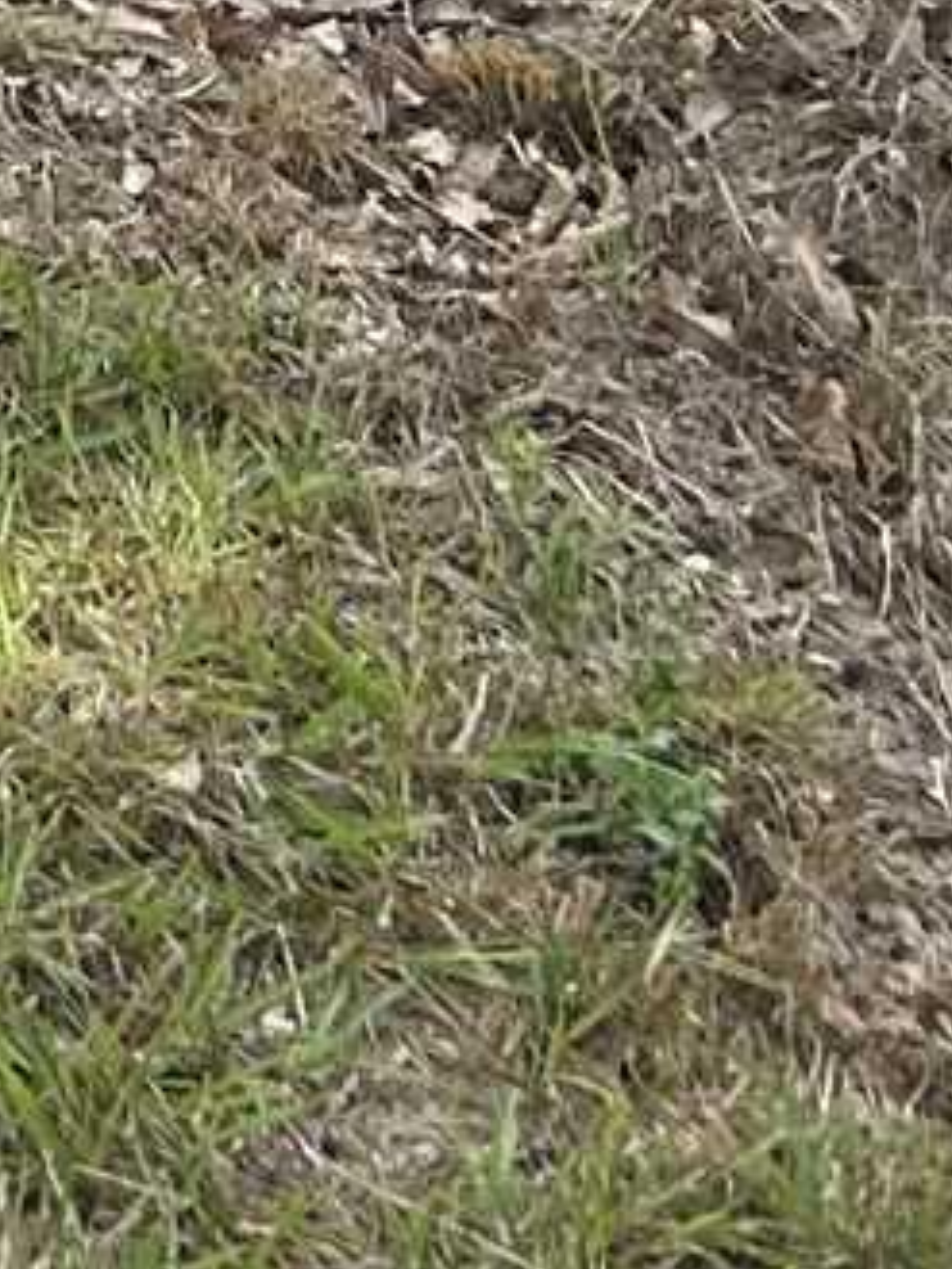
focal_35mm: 182
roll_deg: -3.1
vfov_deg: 9.4
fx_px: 6669
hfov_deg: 7.3
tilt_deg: -7.4
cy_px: -1998
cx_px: -1854
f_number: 1.5
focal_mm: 5.7
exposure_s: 1/2208
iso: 50
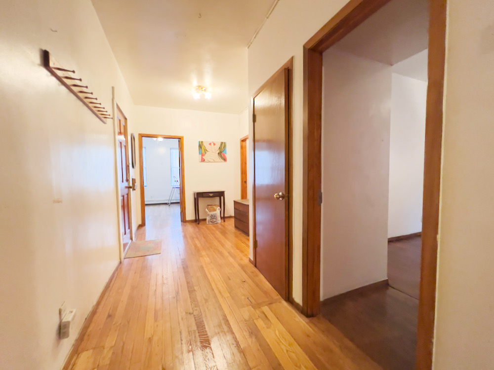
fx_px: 186
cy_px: 185
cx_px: 247
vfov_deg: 89.9
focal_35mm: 13
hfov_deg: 106.2
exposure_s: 1/60
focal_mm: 1.57
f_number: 1.8
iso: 500
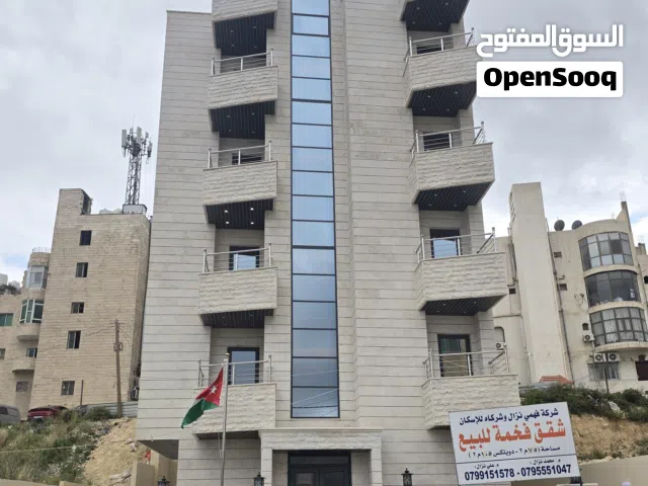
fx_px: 431
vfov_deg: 58.9
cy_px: 243
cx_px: 324
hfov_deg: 73.9
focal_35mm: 23
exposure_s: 1/500
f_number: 1.7
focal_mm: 6.3
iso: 12
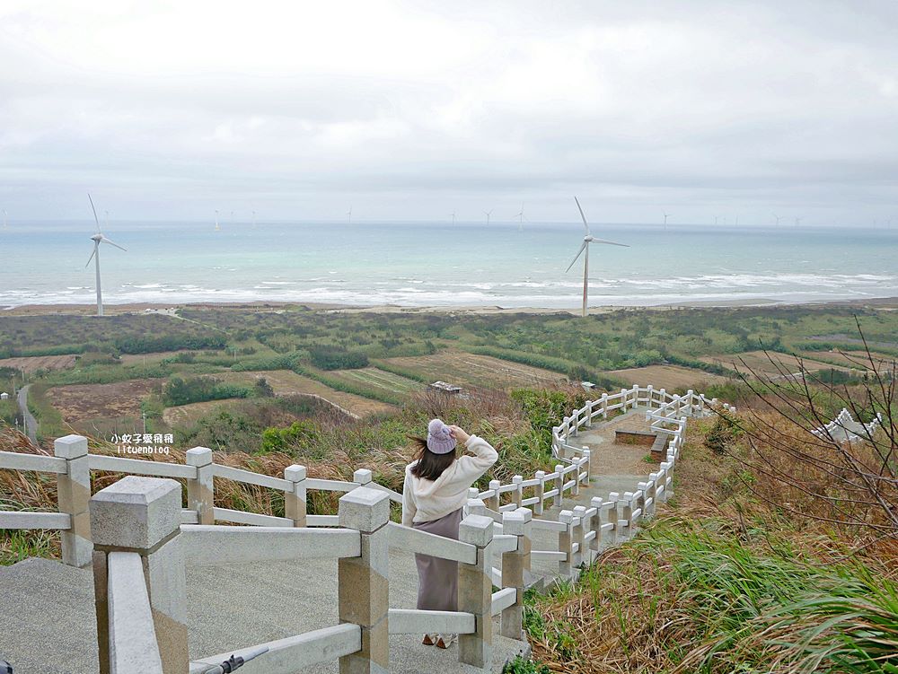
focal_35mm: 28
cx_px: 449
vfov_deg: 49.8
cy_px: 337
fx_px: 727
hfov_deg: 63.4
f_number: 3.5
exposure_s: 1/800
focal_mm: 14
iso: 200
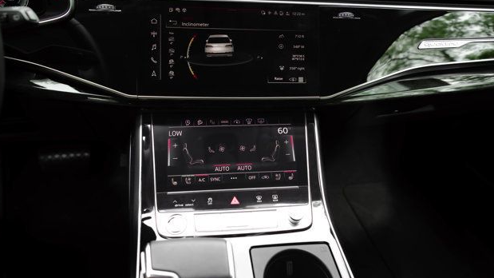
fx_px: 341
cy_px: 115
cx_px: 244
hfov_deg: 71.9
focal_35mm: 26
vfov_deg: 44.2
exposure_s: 1/200
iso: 640
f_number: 4
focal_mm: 24
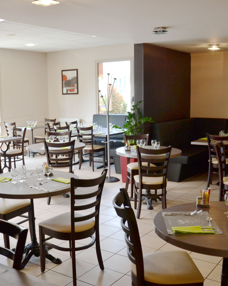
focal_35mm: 41
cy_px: 150
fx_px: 346
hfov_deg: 36.4
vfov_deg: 44.8
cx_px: 95
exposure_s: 1/80
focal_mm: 18
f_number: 4.5
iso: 400
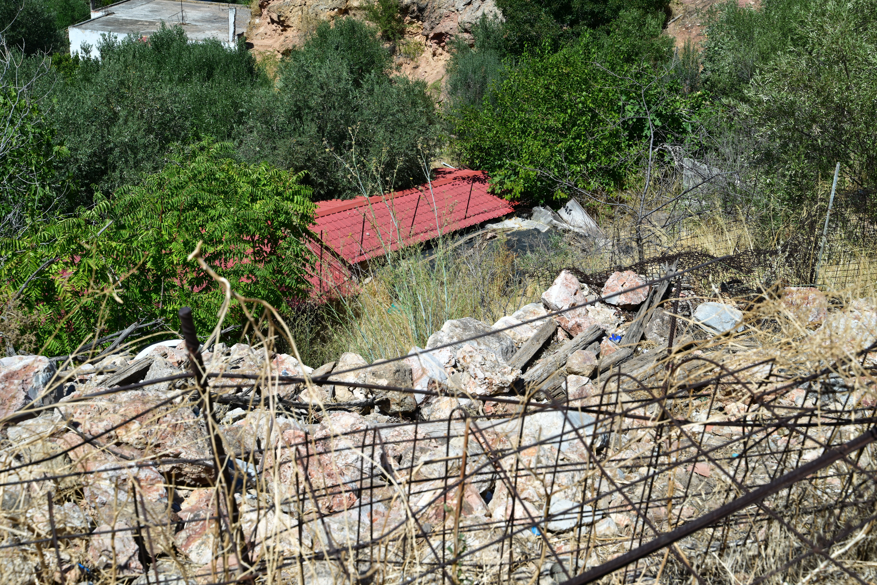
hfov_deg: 45.4
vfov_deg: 31.2
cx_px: 438
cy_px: 292
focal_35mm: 43
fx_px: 1047
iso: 200
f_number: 9
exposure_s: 1/500
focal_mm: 43
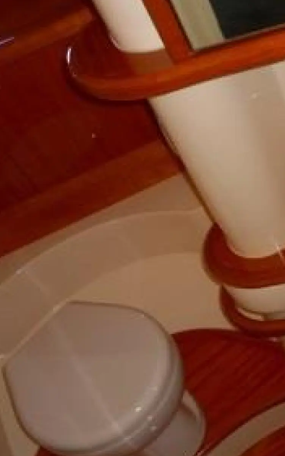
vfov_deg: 41.0
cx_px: 352
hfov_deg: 23.8
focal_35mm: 49
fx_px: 609
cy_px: 217
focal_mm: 5.2
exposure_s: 1/25
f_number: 4
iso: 200
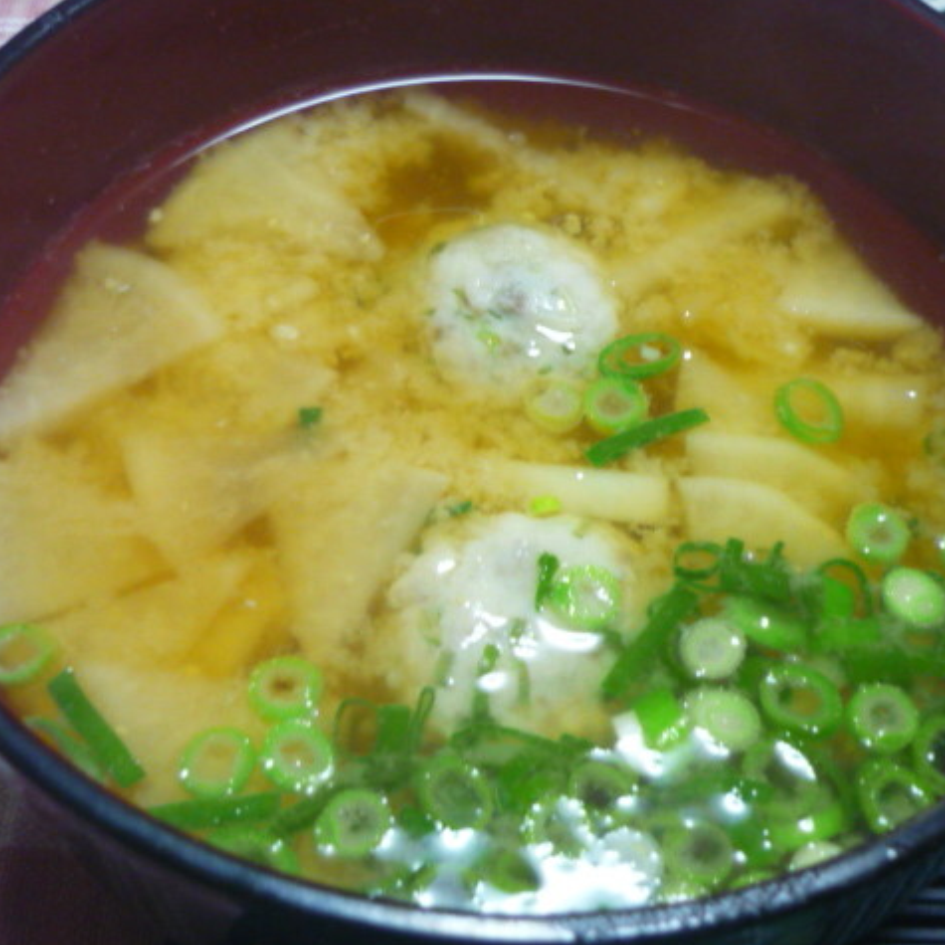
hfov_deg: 34.0
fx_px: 1544
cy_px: 470
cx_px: 535
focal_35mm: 50
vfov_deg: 34.0
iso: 320
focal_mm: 5.5
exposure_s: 1/30
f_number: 2.8
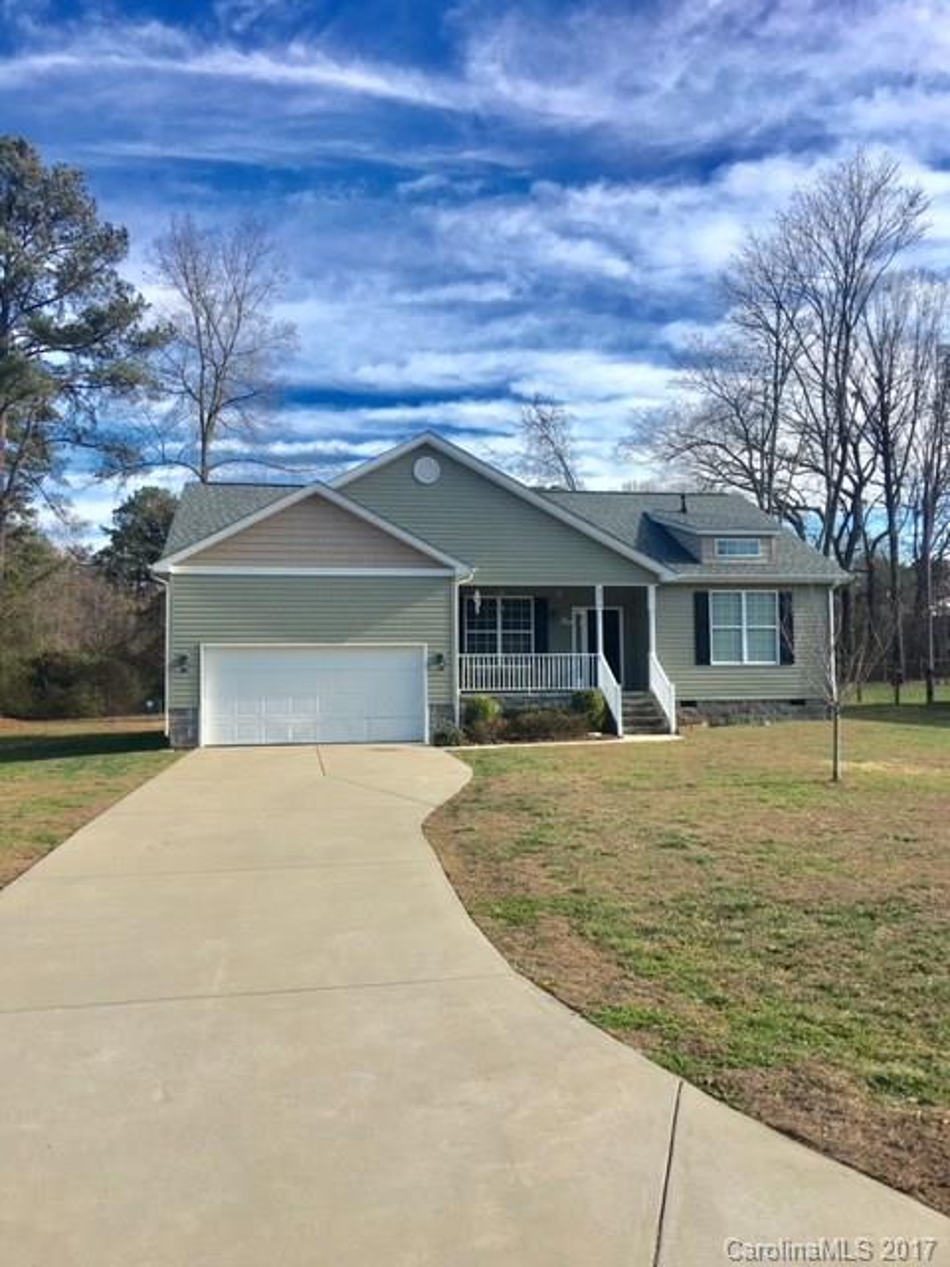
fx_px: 1061
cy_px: 634
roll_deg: +0.5
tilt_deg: +3.5
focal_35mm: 29
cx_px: 475
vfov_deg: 61.7
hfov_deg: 48.2
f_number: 2.2
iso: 25
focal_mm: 4.15
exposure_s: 1/1479
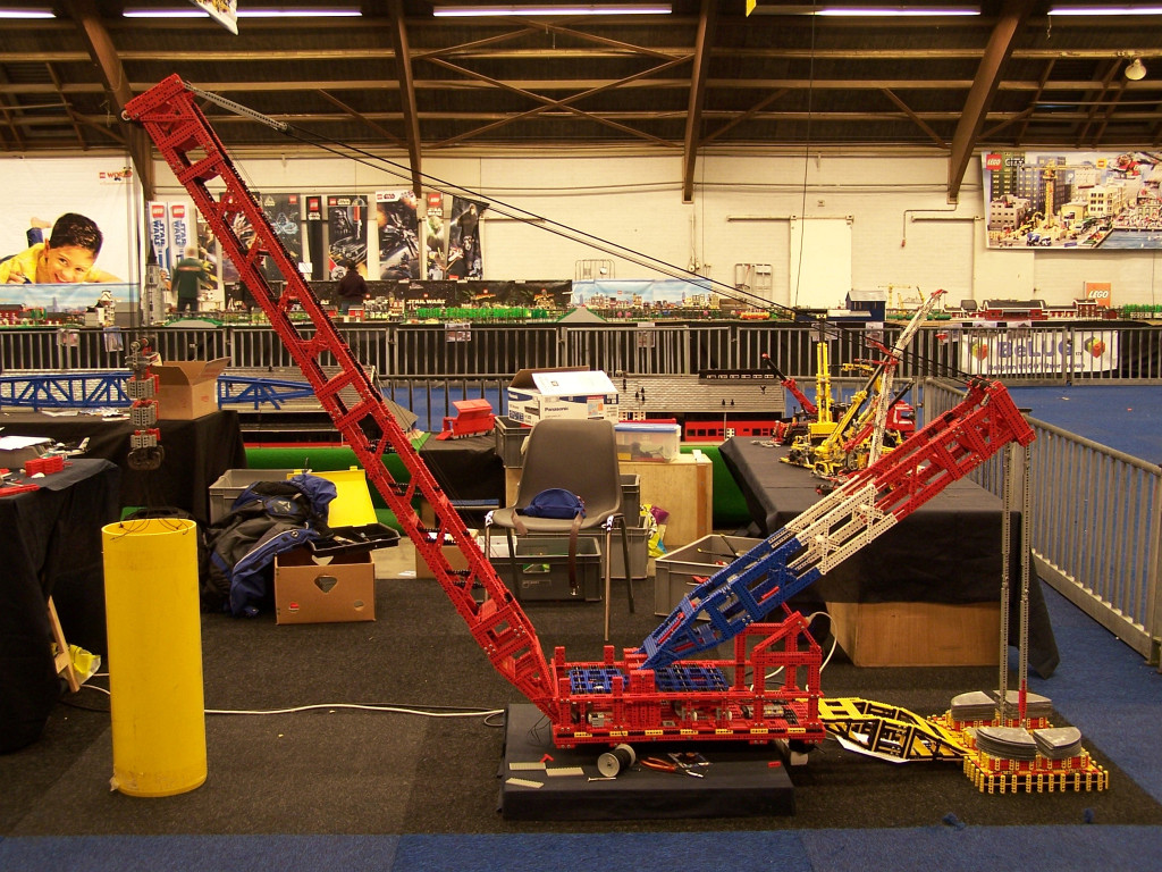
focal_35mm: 43
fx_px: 1443
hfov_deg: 43.9
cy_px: 436
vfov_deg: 33.6
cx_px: 581
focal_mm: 7.1
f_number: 2.9
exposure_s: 1/2
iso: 80
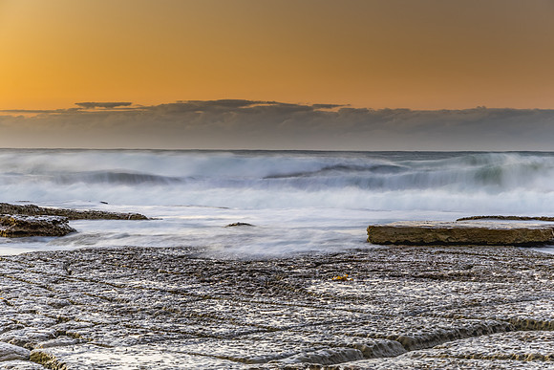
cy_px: 185
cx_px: 277
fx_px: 1501
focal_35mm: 98
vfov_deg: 14.0
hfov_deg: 20.9
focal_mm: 65
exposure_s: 1.6
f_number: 8
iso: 100
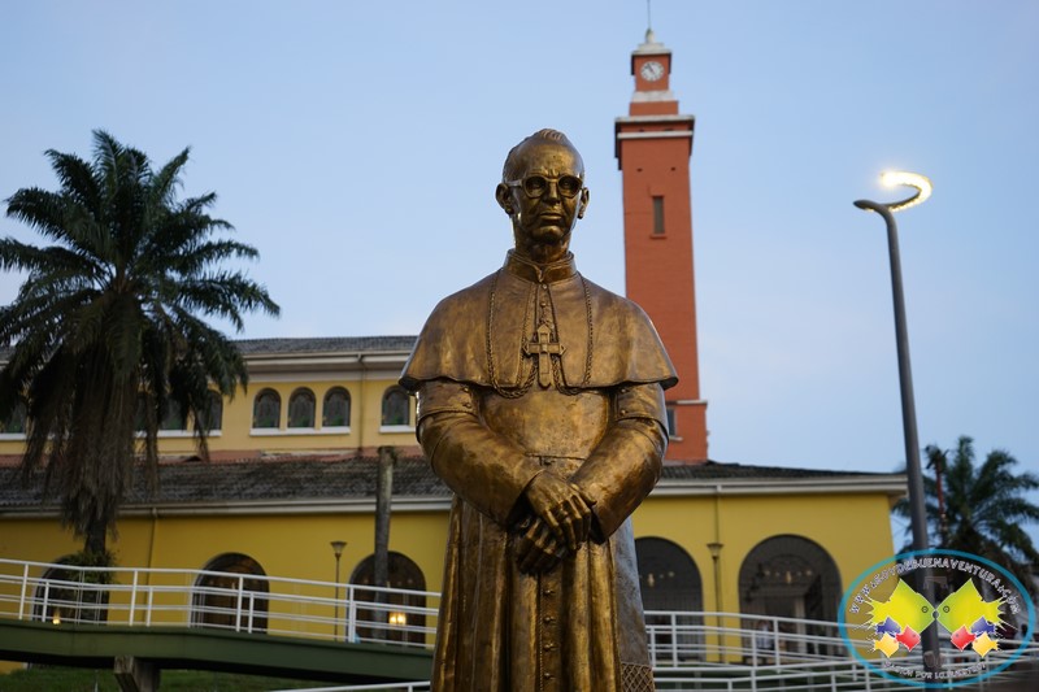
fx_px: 1327
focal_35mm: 46
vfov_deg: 29.2
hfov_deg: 42.8
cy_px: 346
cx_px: 520
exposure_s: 1/60
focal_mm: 46
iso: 500
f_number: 4.5
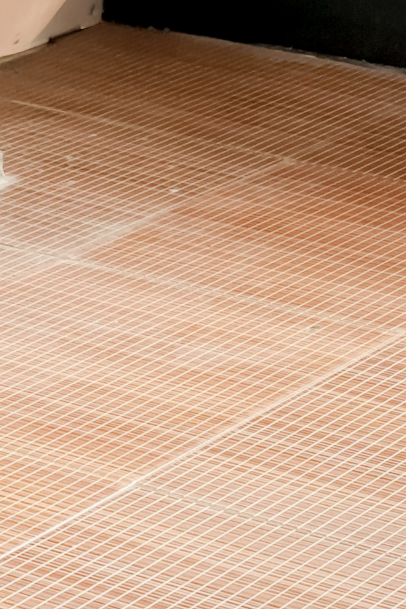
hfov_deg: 9.0
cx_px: 280
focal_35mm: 152
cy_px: -963
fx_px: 2571
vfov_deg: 10.9
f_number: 6.3
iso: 2500
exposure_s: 1/400
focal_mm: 20
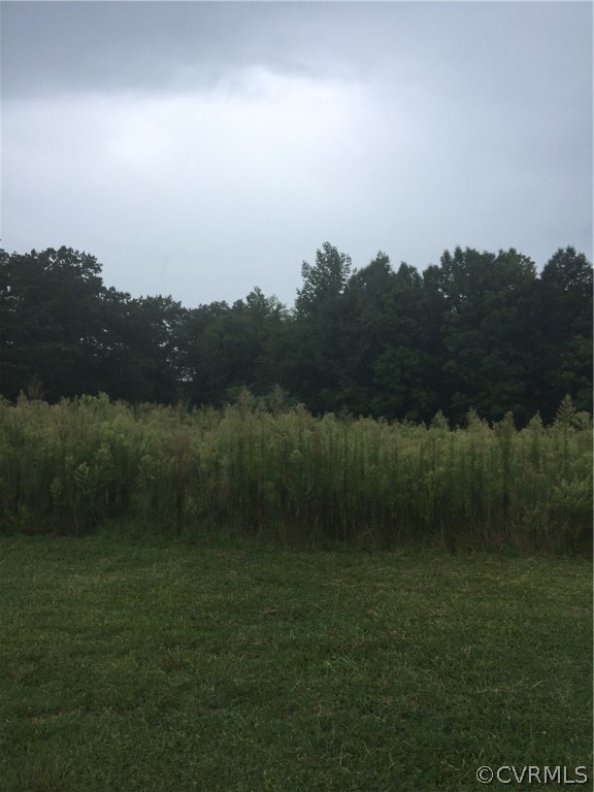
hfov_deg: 48.2
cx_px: 297
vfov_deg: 61.7
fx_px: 664
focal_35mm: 29
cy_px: 396
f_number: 2.2
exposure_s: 1/719
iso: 32
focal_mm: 4.15
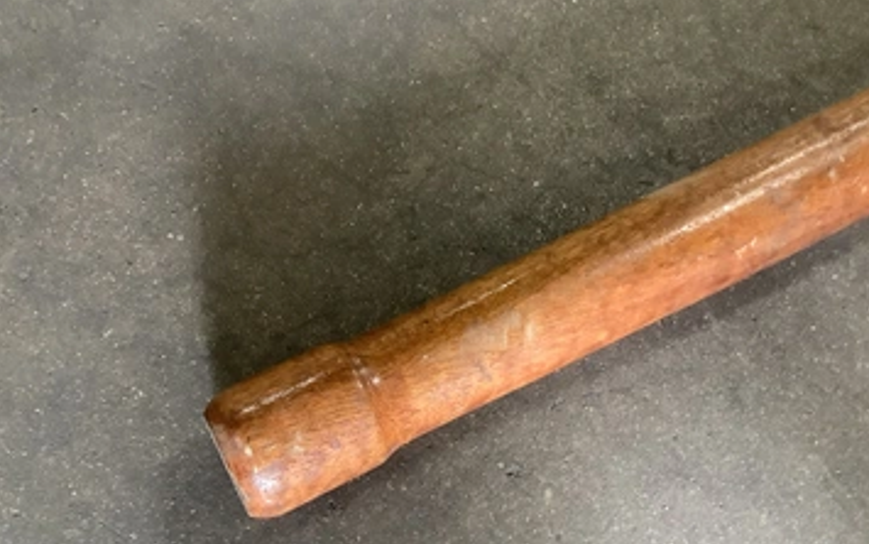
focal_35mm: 37
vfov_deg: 34.4
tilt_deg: -67.9
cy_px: 309
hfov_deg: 52.6
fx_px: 876
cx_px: 389
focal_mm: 3.3
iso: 400
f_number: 2.4
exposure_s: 1/60
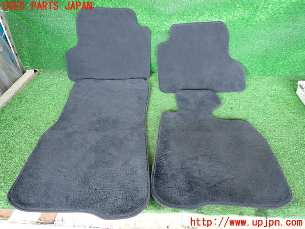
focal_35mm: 25
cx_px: 152
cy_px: 114
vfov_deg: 54.9
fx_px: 220
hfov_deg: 69.4
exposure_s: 1/80
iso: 200
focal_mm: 4.5
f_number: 2
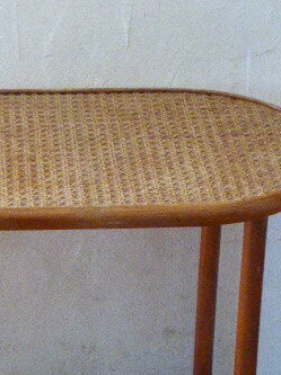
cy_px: 289
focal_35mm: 152
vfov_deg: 13.0
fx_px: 1648
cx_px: 107
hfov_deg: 9.7
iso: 1600
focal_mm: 13.3
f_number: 5
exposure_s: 1/80
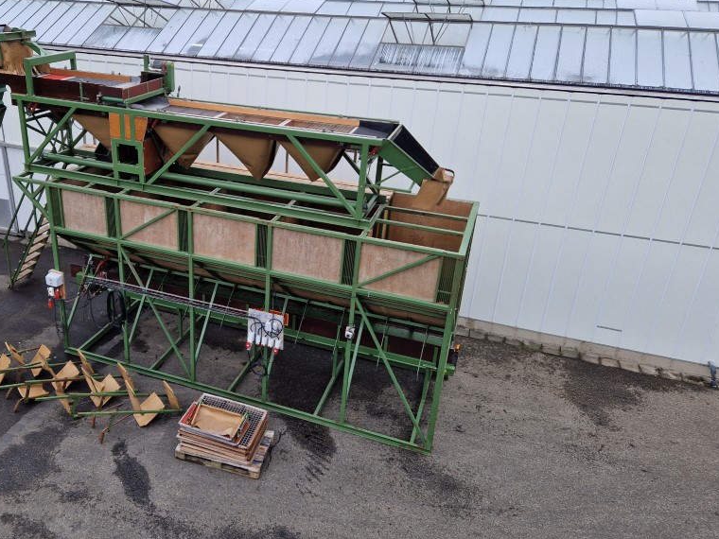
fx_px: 644
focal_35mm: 31
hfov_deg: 57.5
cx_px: 261
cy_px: 253
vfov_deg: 45.4
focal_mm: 5.4
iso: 50
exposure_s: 1/211
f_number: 1.8
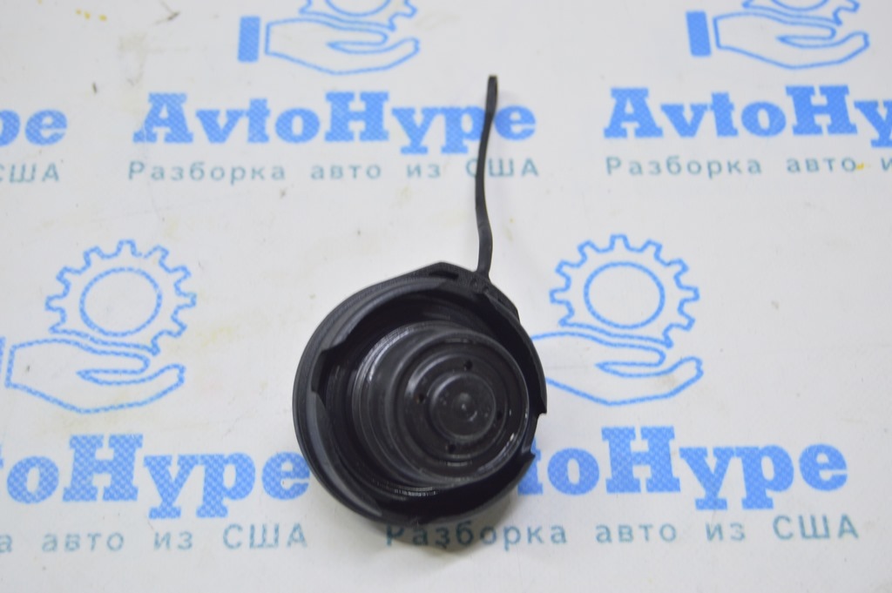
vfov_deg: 21.5
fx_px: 1560
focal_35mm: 63
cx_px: 446
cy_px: 296
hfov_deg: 31.9
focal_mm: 42
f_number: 5.6
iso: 400
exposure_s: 1/20
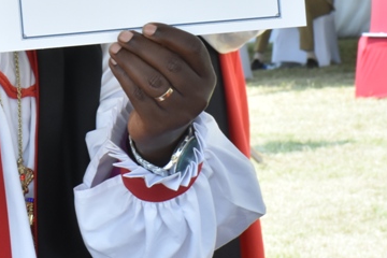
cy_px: -31
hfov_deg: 7.5
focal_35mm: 275
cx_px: 70
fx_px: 2956
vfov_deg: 5.0
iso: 800
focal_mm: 66
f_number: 16
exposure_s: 1/125
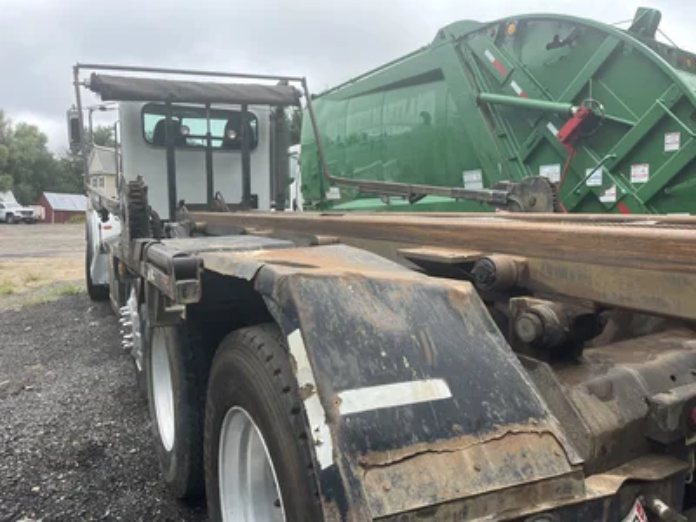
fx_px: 523
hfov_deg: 67.3
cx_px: 348
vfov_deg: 53.1
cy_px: 261
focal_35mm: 26
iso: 50
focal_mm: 5.1
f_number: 1.6
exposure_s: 1/732
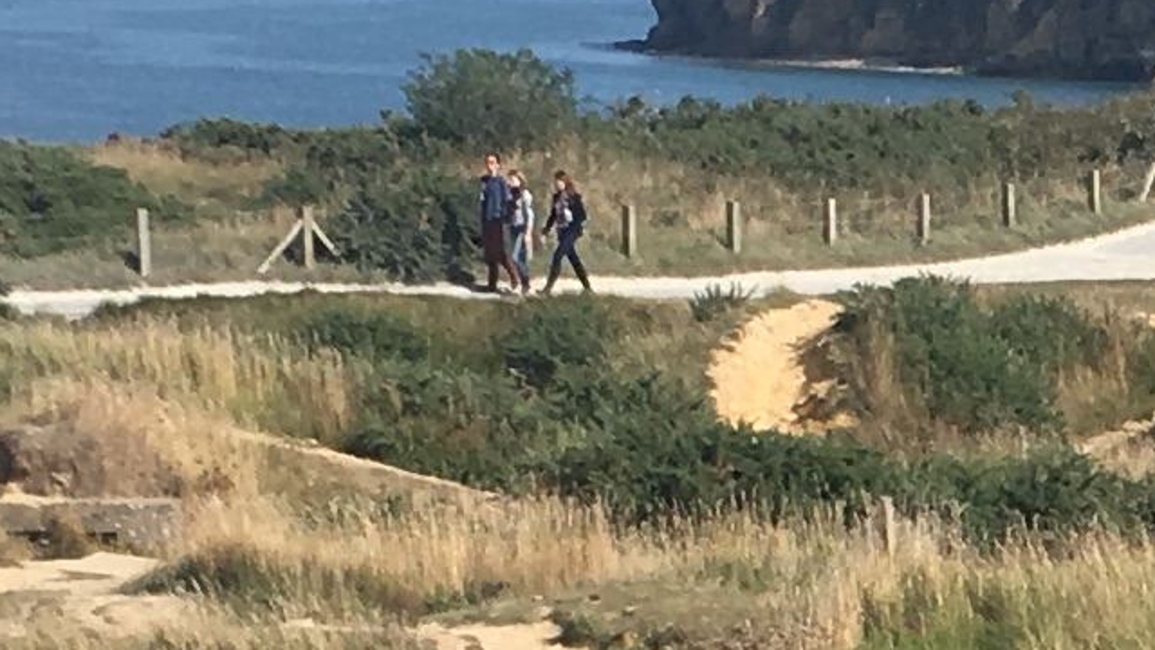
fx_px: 6095
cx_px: 1669
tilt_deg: -9.4
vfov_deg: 6.0
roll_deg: -0.1
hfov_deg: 10.5
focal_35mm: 199
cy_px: 914
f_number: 2.2
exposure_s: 1/1479
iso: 25
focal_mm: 4.15
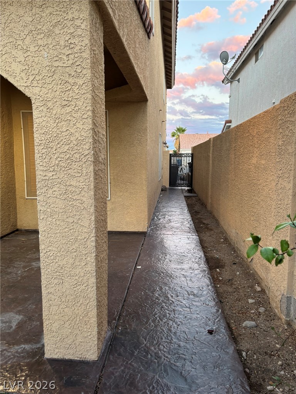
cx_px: 148
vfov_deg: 67.3
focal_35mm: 26
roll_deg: -1.0
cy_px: 197
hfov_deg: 53.1
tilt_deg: -7.4
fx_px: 296
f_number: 1.6
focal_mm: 5.96
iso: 200
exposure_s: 1/60
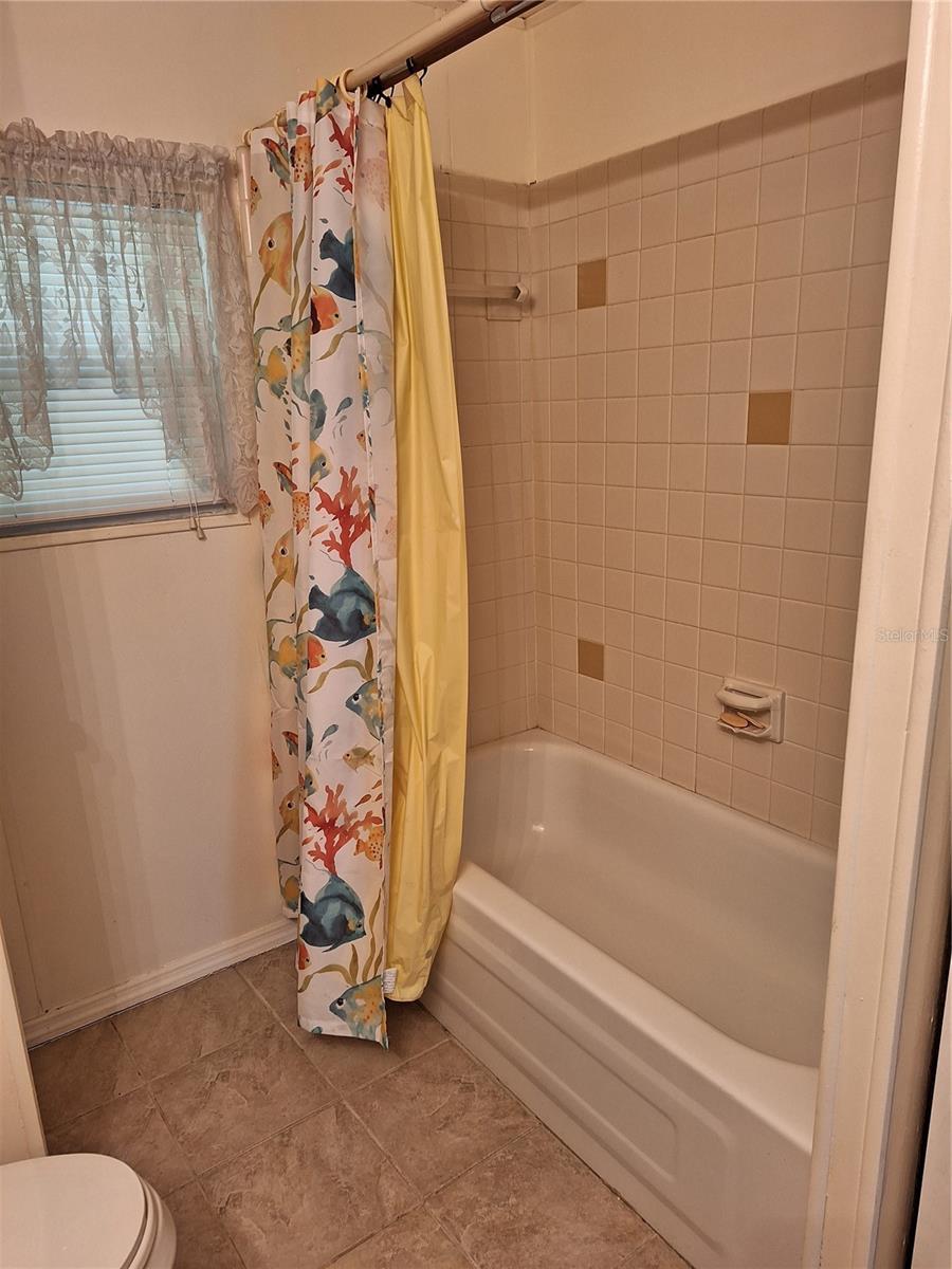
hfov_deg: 58.9
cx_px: 476
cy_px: 634
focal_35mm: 23
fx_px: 843
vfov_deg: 73.9
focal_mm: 5.54
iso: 64
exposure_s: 1/40
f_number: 1.8
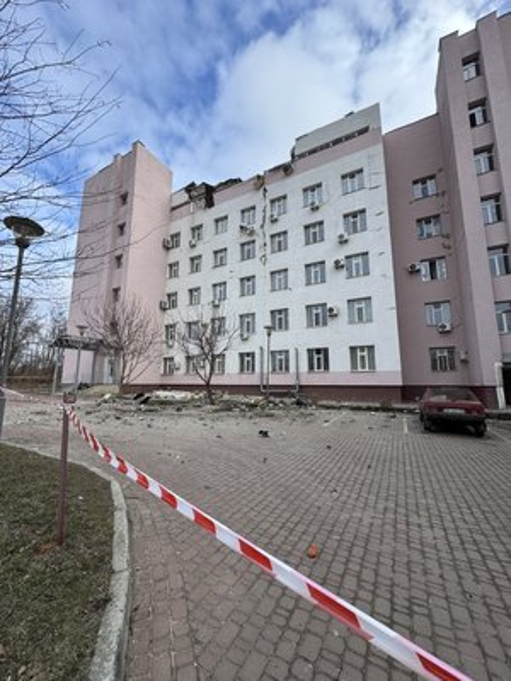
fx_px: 276
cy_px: 340
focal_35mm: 14
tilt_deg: +9.0
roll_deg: -0.1
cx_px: 256
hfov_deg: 85.7
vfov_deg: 102.1
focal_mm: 2.22
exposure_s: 1/720
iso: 40
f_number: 2.2
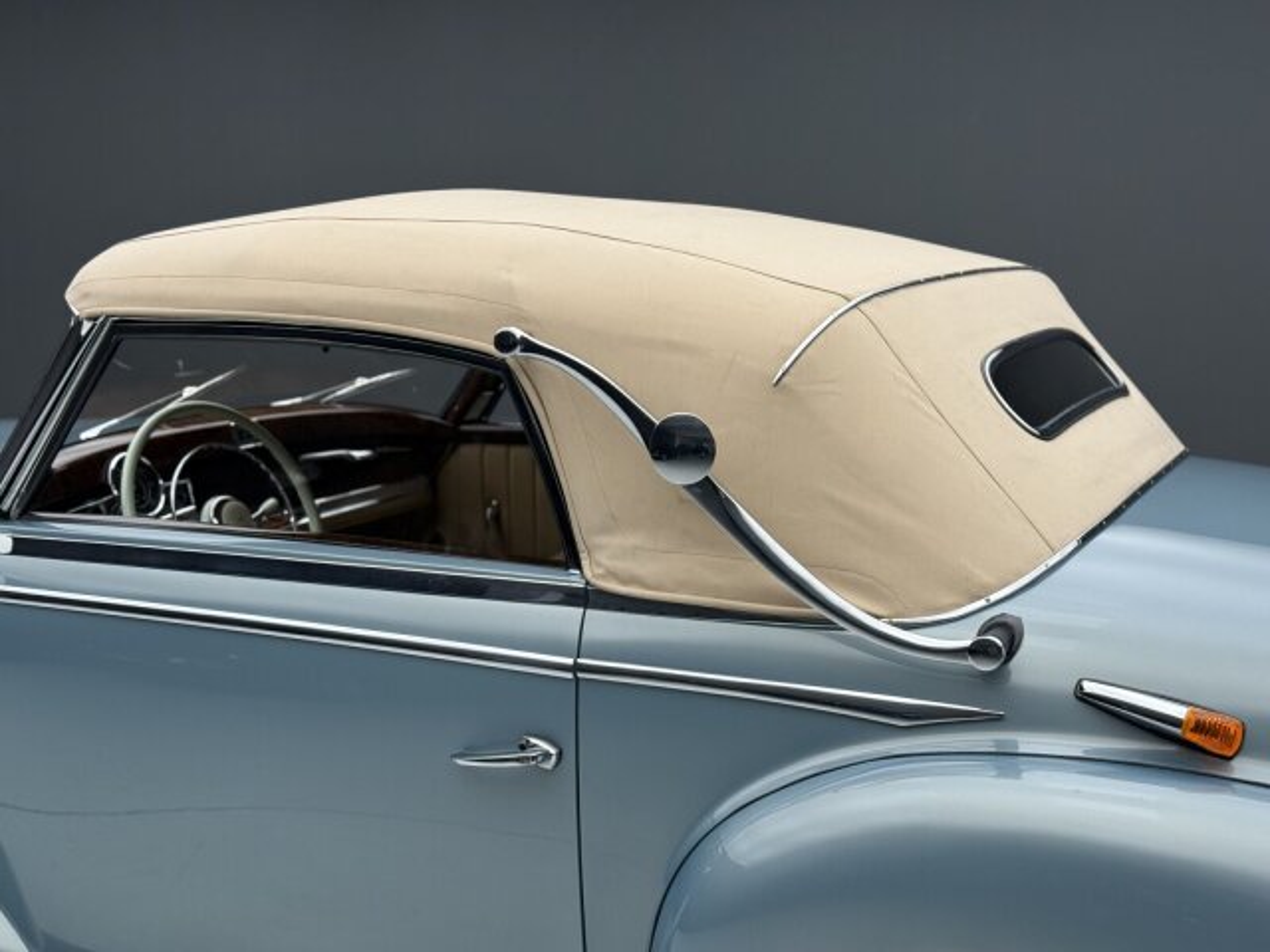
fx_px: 1761
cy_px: 476
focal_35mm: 48
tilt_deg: -8.0
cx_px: 635
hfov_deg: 39.7
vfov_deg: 30.3
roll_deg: +0.3
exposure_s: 1/99
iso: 100
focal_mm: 6.76
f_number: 1.78
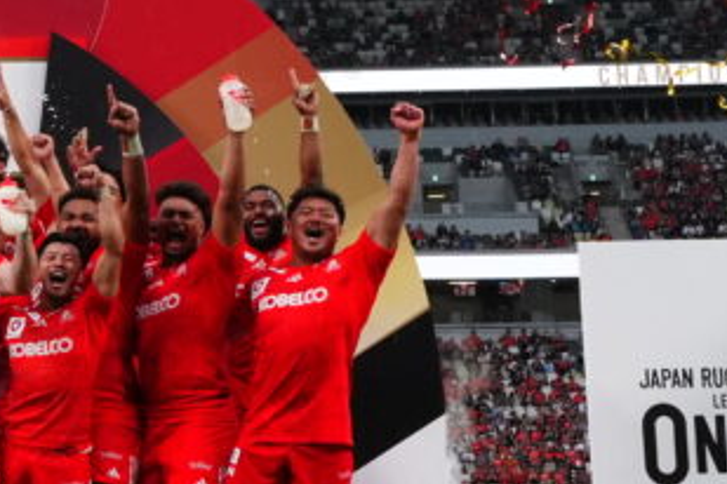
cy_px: 70
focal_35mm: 132
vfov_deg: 10.3
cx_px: -311
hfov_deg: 14.6
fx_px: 2665
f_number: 7.1
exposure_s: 1/250
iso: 1000
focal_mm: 23
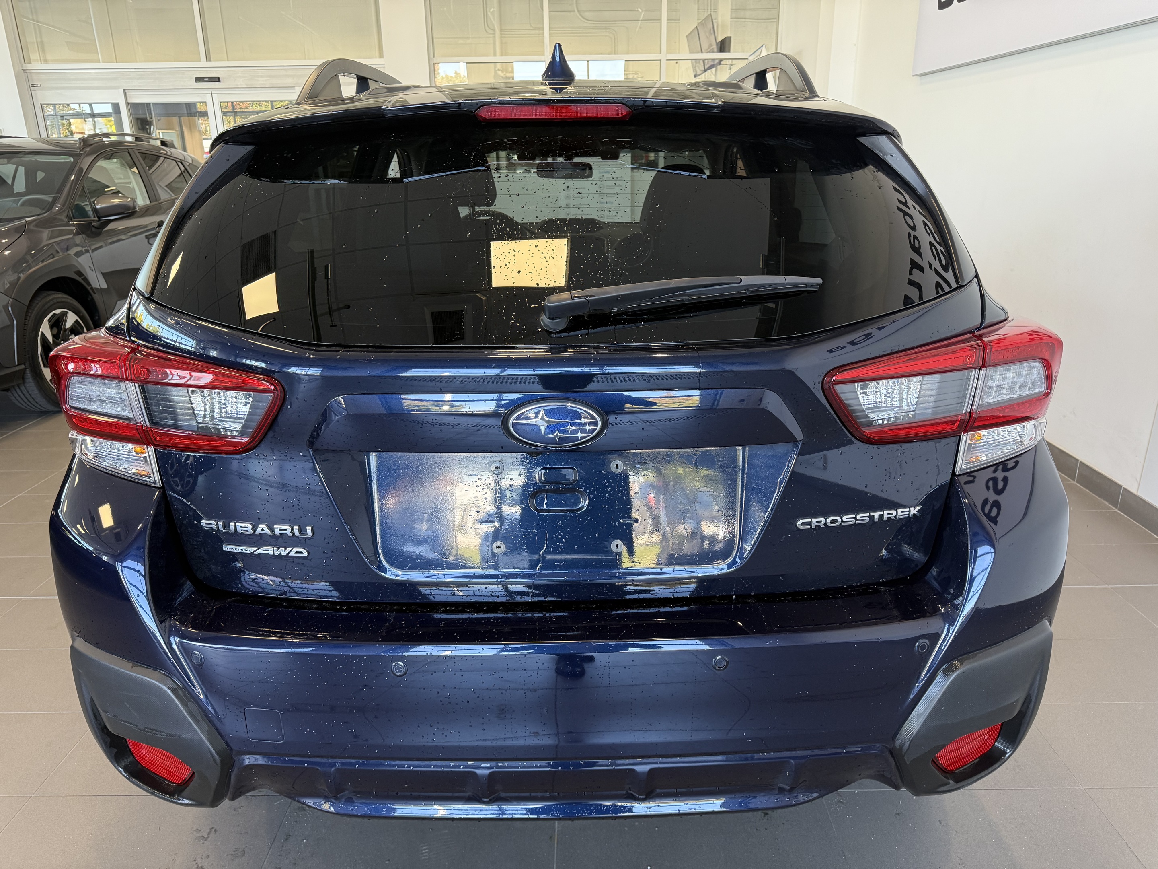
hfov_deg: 71.6
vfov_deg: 56.8
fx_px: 803
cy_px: 434
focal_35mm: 24
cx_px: 579
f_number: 1.78
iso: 250
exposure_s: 1/120
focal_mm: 6.76
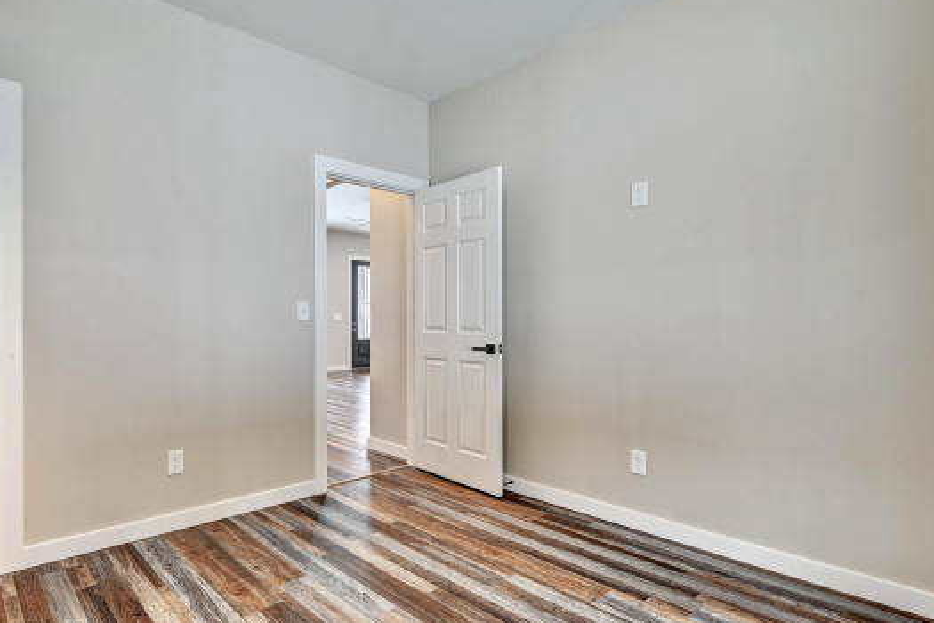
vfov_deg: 61.9
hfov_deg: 83.1
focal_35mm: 20
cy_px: 322
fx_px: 519
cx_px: 382
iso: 200
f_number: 8
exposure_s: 1/3.33
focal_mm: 14
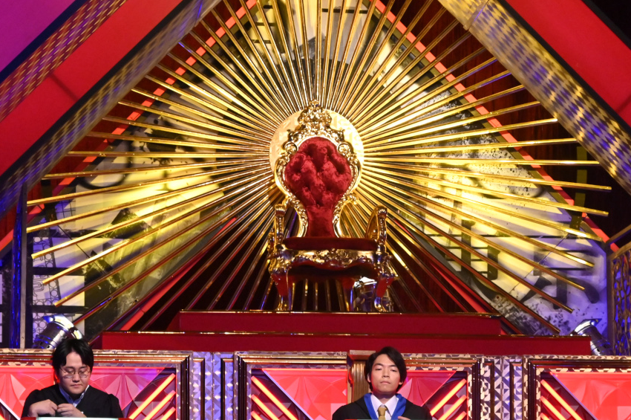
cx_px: 382
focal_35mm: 175
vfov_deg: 7.8
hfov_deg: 11.8
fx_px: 3064
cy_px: 266
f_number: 6.3
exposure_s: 1/200
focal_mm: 83
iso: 3200
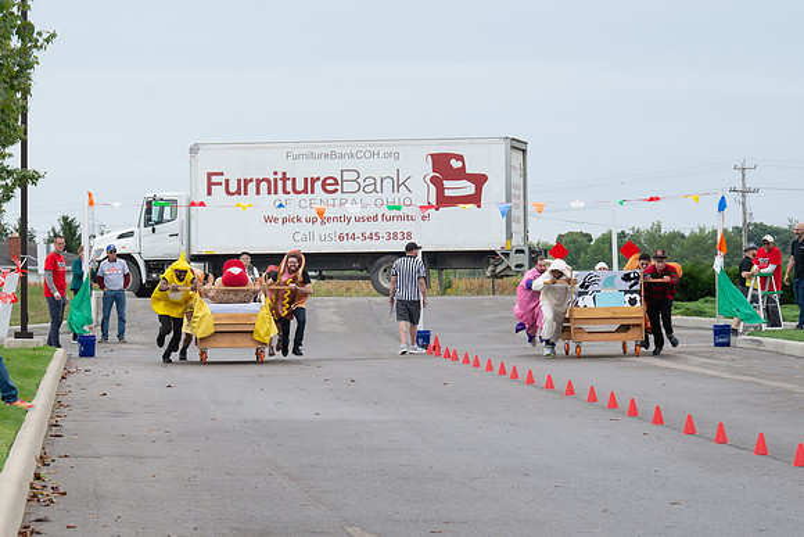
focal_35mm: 202
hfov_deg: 10.2
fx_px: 4518
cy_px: 294
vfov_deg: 6.8
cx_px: 231
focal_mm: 140
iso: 640
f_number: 10
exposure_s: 1/250
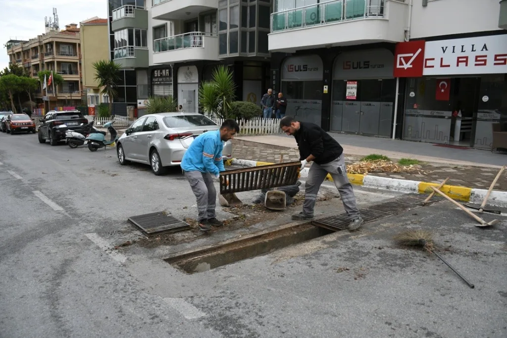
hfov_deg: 61.9
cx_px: 254
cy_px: 169
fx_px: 423
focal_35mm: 30
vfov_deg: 43.6
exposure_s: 1/320
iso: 100
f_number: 3.5
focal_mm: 20
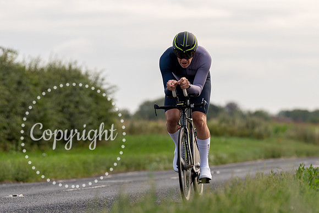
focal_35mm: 285
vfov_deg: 4.8
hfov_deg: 7.2
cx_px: 188
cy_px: 109
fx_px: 2524
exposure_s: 1/1000
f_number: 4
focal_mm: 185
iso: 160
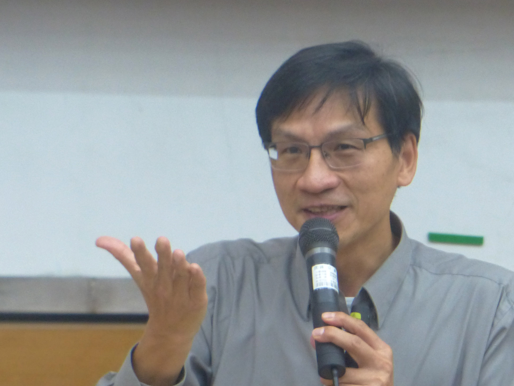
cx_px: 316
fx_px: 8271
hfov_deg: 3.6
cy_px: 337
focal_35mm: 557
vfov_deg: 2.7
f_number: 2.8
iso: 400
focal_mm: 54.5
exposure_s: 1/40
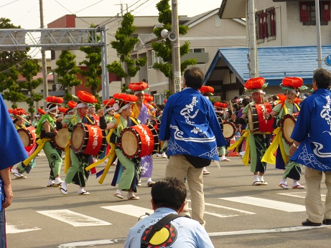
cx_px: 166
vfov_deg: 10.5
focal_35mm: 142
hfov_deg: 13.9
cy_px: 124
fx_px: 1358
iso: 100
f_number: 5.8
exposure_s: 1/250
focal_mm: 25.3
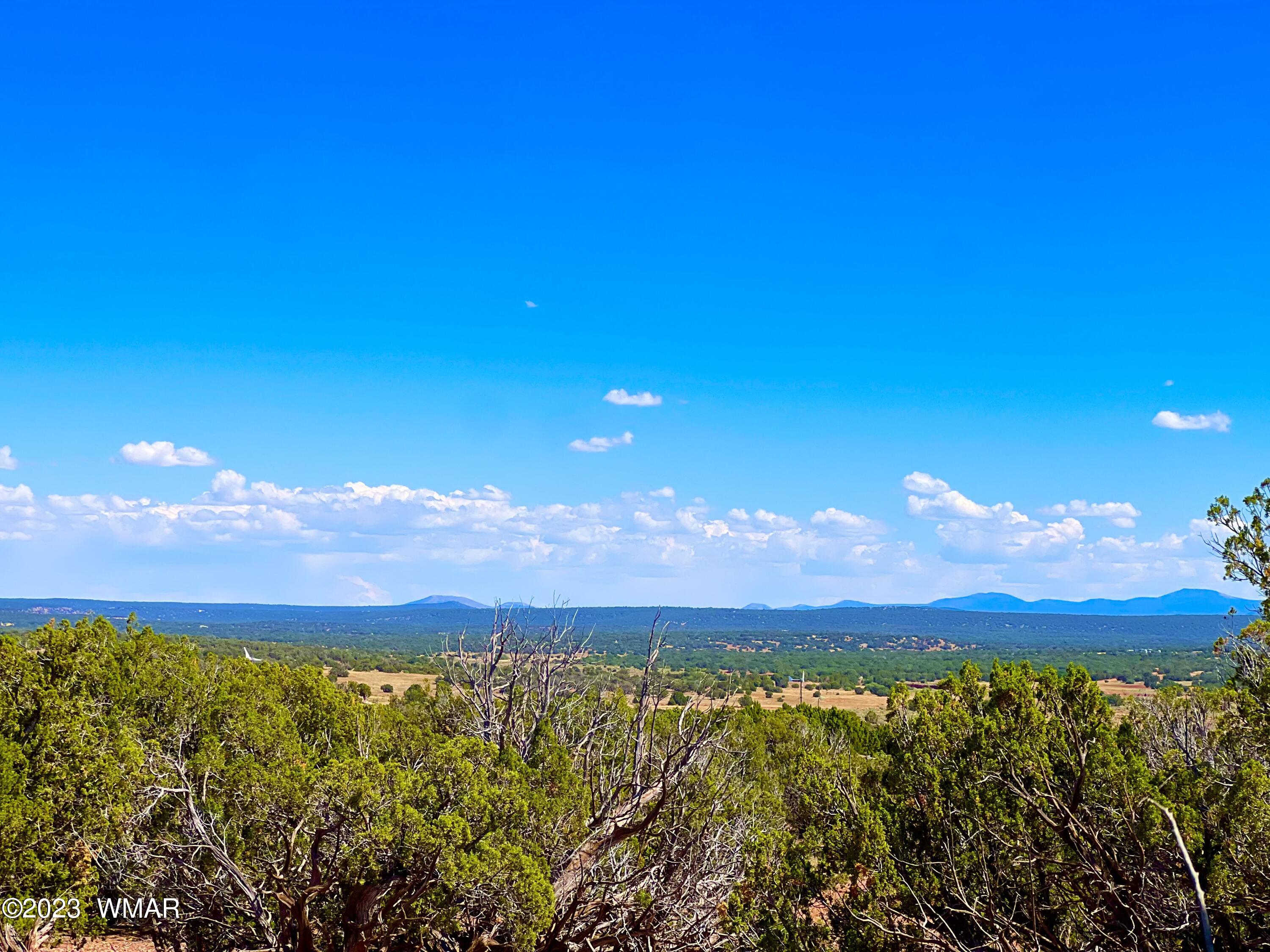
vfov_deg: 19.1
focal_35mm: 77
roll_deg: -1.4
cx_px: 635
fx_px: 2825
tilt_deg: +4.8
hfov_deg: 25.3
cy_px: 476
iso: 32
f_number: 2.8
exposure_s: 1/1167
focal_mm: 9
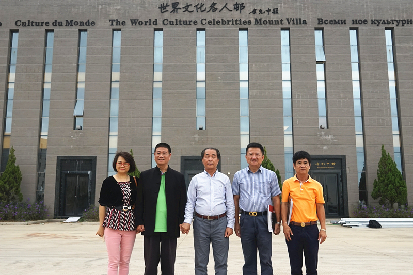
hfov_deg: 53.1
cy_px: 138
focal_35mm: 36
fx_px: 413
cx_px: 206
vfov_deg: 36.9
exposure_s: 1/2500
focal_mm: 24
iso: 640
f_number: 4.5
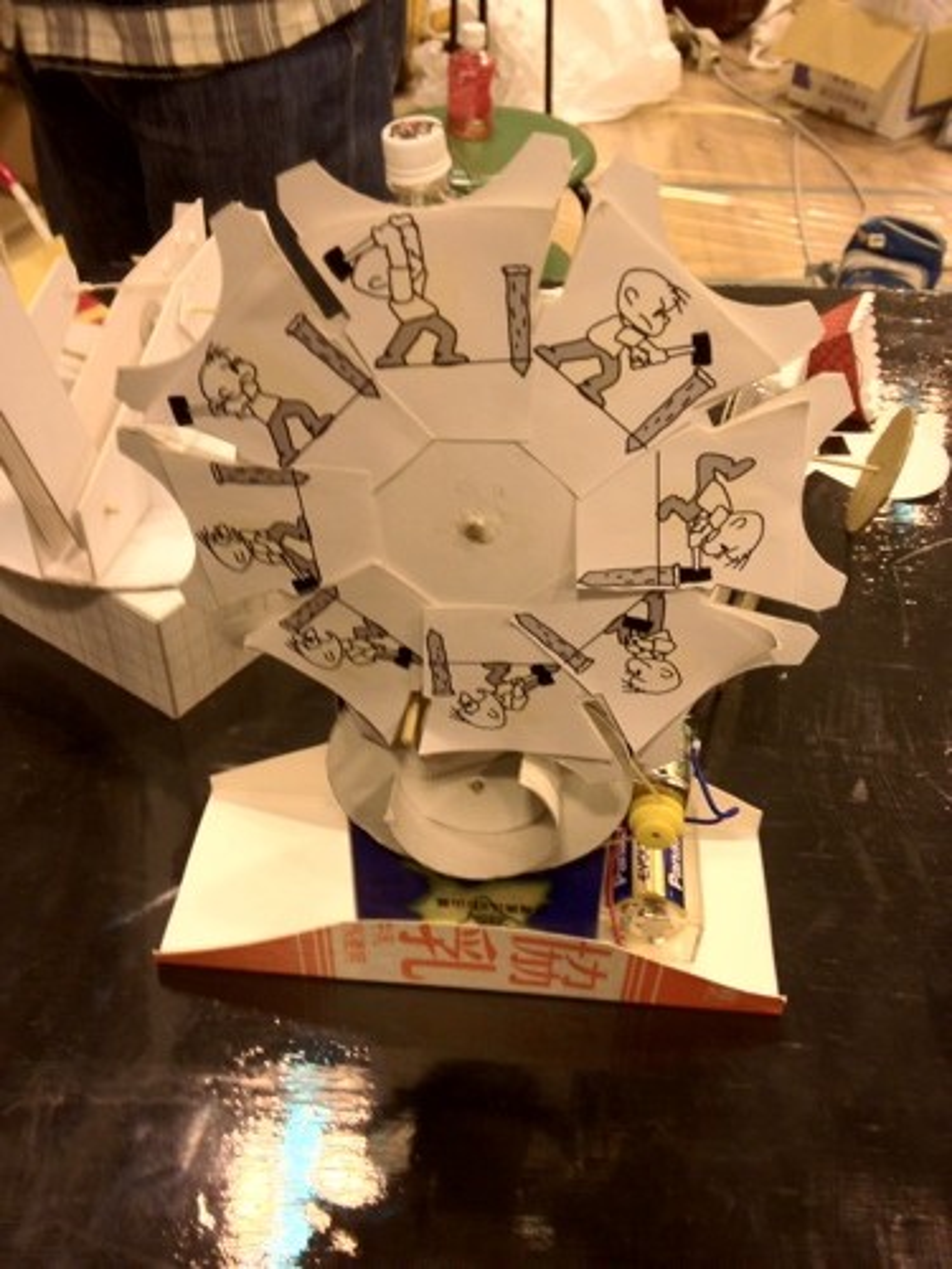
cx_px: 476
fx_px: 1283
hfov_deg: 40.7
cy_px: 634
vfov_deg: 52.6
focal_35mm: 35
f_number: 2.4
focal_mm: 4.28
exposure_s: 1/20
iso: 125
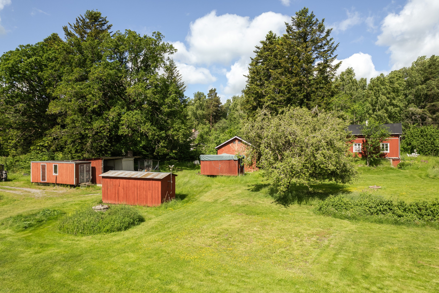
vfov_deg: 57.2
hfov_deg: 78.6
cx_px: 220
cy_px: 146
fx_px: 268
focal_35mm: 22
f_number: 2.8
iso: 100
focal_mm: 8.38
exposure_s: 1/320
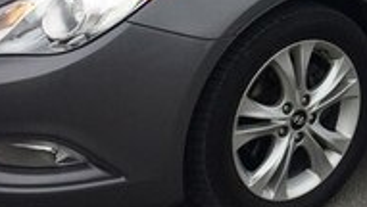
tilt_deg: -13.0
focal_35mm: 109
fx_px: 1062
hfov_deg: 18.5
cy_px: -70
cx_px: 455
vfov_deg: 10.9
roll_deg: -4.5
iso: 32
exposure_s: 1/466
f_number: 2.2
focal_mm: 4.15
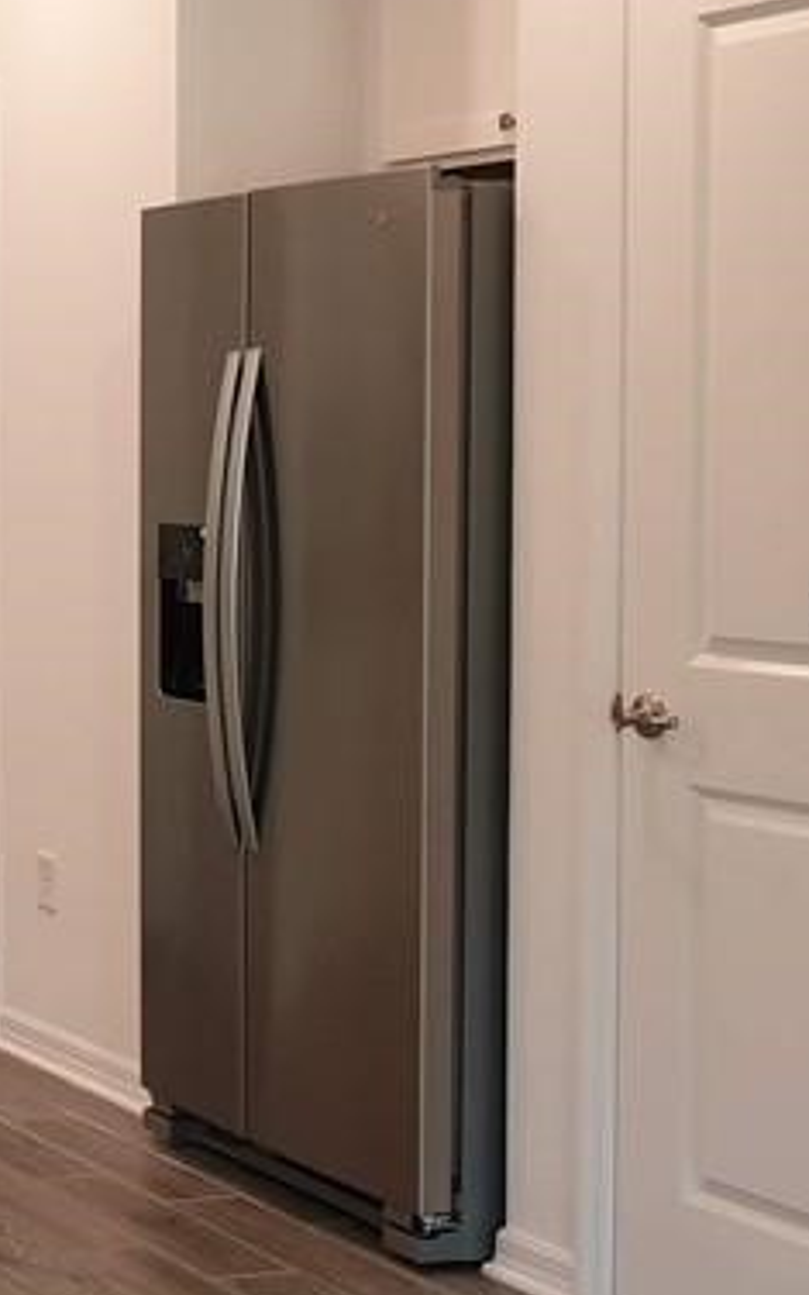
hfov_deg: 15.2
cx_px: -623
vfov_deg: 27.5
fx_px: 2646
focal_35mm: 75
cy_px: 606
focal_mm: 4.3
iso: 160
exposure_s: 1/60
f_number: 2.4
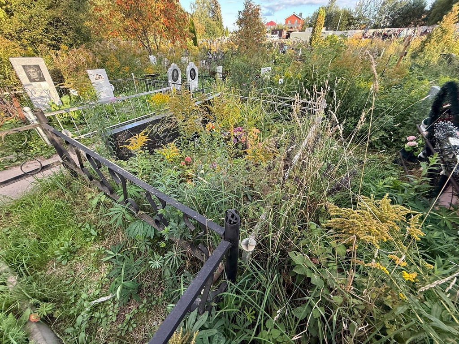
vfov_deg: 85.7
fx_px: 186
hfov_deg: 102.1
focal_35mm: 14
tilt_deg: -36.7
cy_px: 172
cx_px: 230
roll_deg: -0.2
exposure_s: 1/99
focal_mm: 2.22
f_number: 2.2
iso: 50
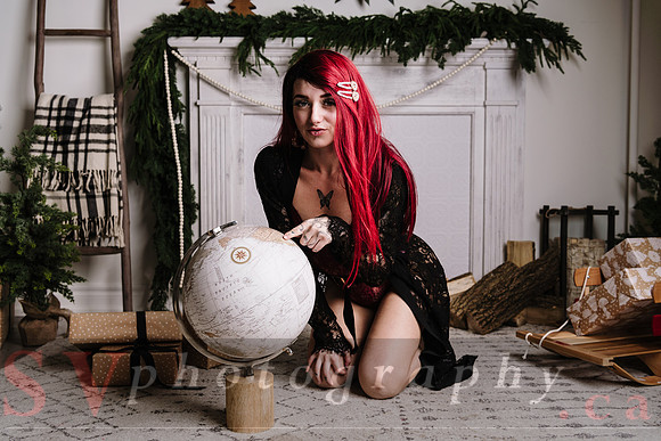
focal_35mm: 35
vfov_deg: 37.6
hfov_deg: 54.1
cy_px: 220
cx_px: 330
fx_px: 647
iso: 64
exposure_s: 1/160
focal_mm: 35
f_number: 4
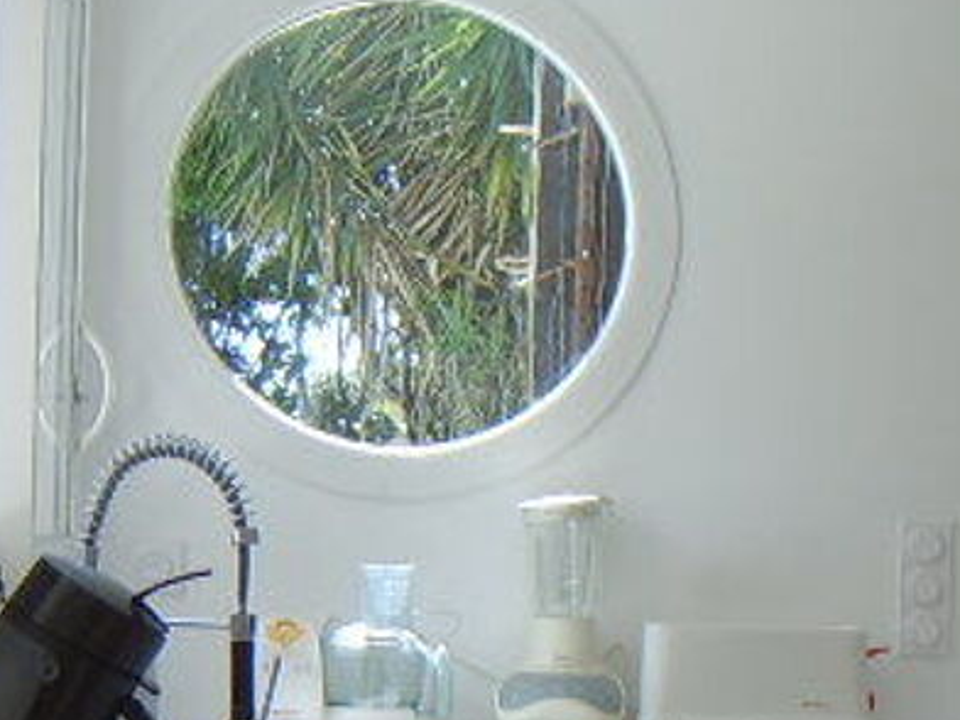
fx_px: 2191
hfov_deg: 22.7
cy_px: 710
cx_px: 1161
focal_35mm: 79
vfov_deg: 18.2
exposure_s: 1/162
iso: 50
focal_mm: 8.13
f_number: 2.7
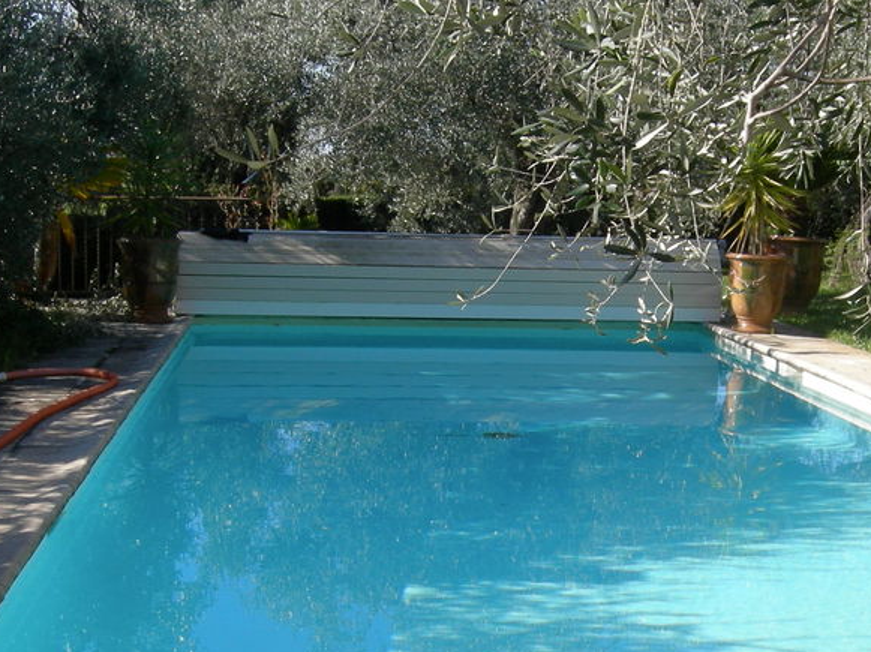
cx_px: 537
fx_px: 1559
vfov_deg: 23.6
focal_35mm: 62
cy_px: 394
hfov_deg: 31.1
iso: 64
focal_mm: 7.5
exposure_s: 1/193
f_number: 6
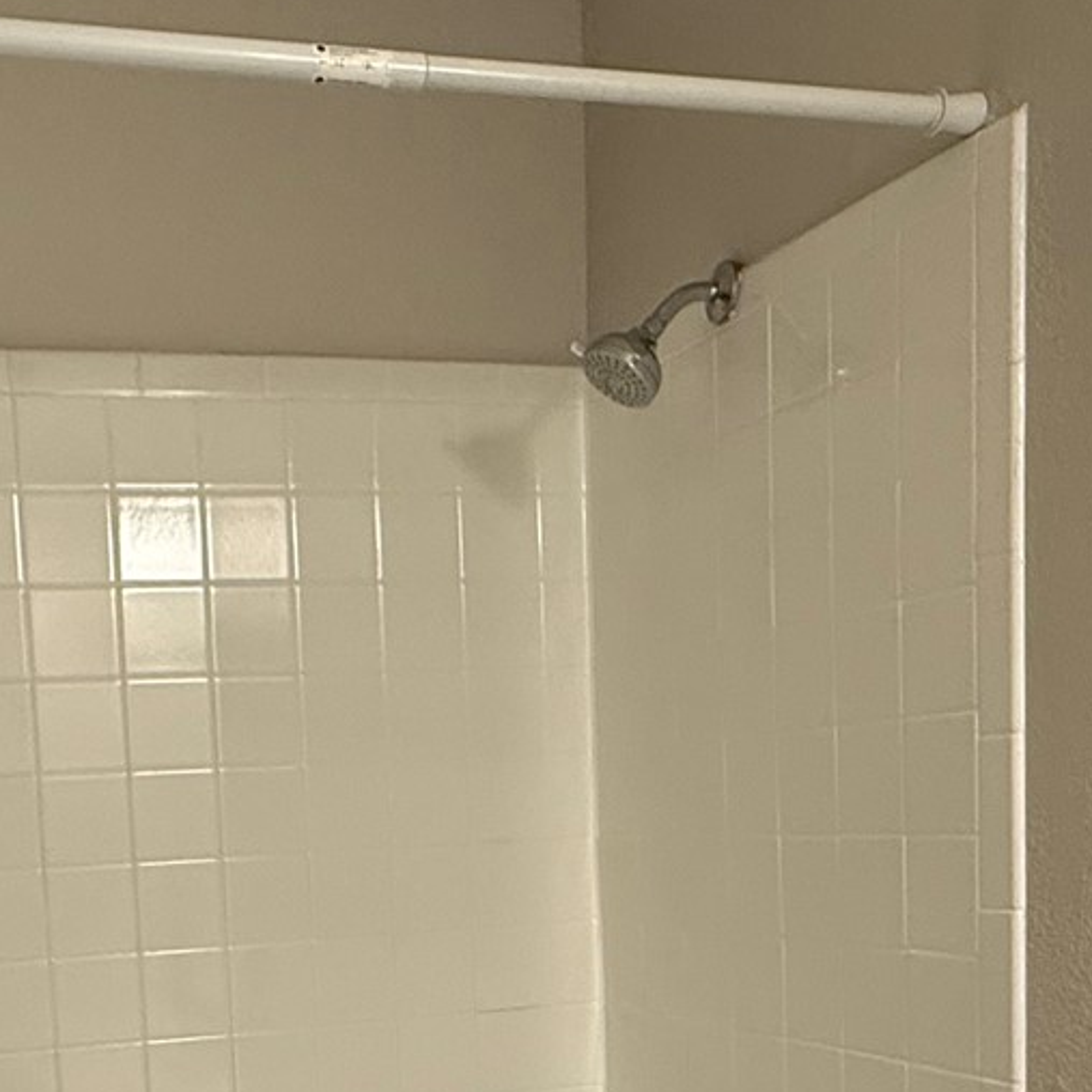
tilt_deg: -7.2
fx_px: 1785
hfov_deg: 33.5
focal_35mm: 50
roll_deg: +2.6
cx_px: 310
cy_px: 1036
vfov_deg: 31.9
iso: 200
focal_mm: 2.22
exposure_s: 1/120
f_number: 2.2
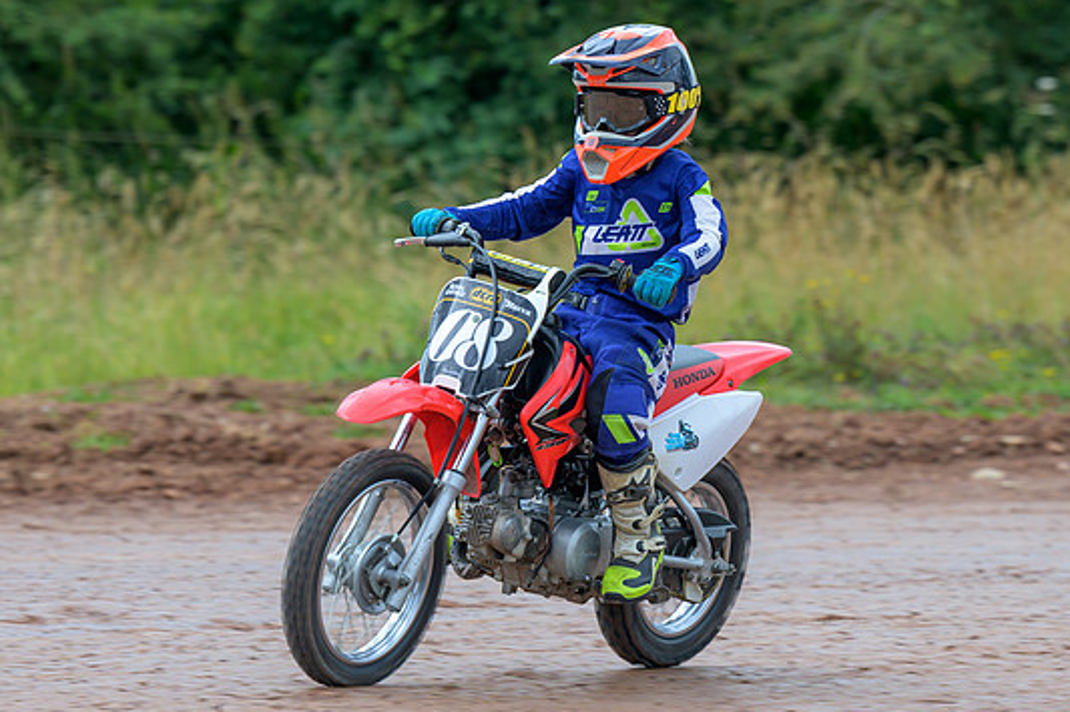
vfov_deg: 3.8
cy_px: 431
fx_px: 10696
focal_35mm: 360
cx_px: 479
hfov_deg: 5.7
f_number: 4
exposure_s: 1/320
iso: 80
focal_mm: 160
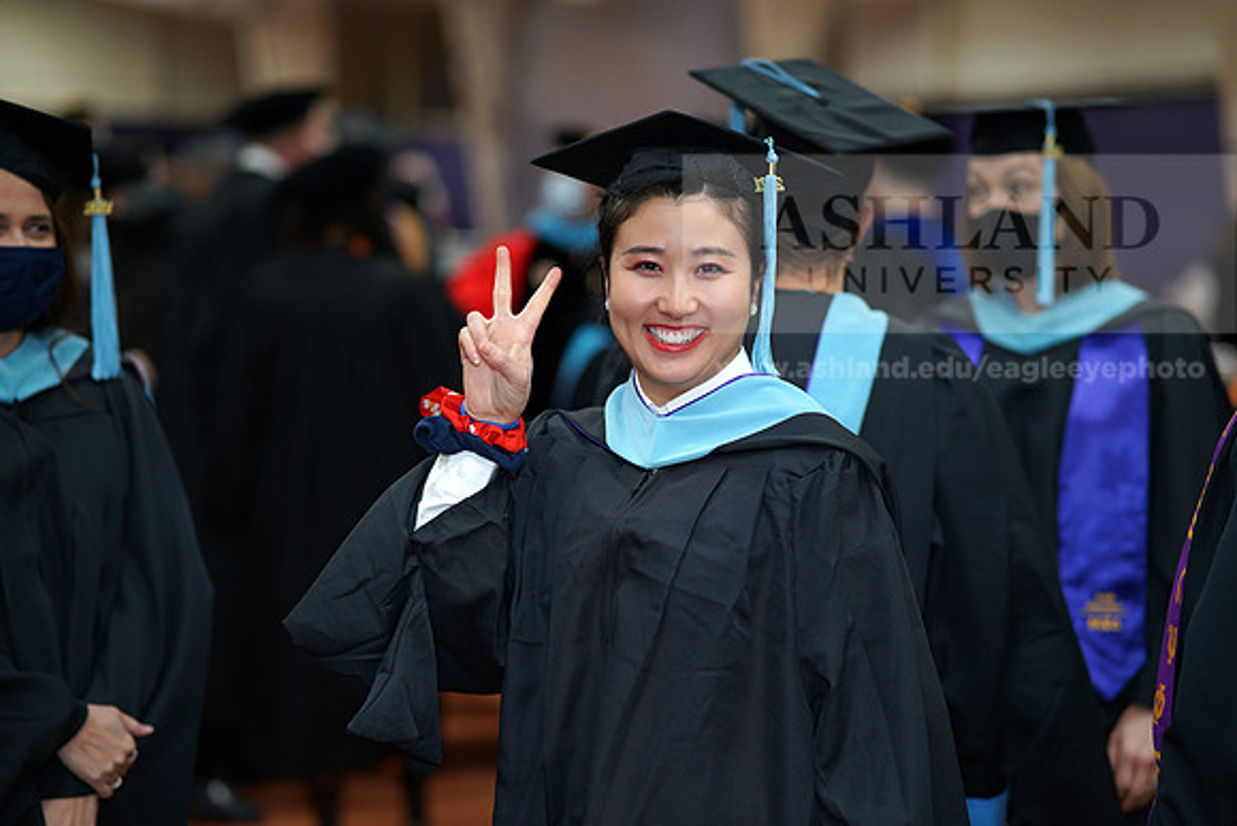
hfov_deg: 23.9
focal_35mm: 85
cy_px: 413
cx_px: 618
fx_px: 2921
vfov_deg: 16.1
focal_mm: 85
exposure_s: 1/200
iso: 500
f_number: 1.8
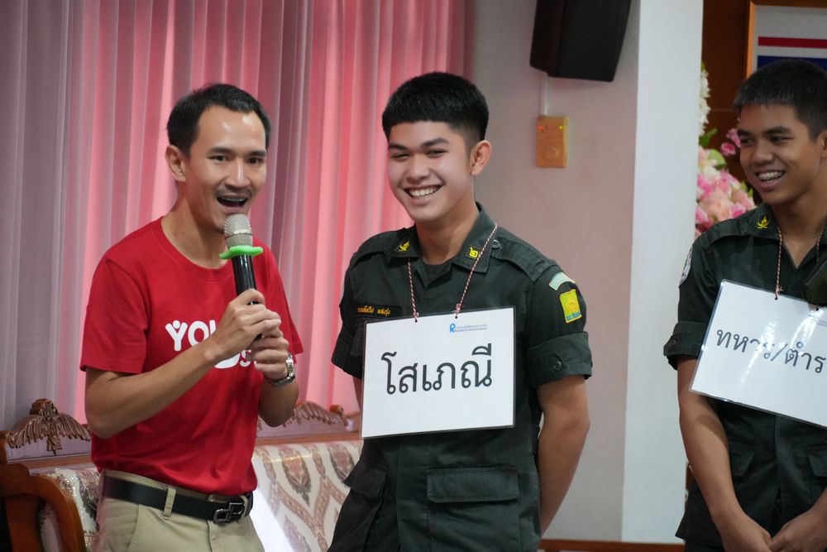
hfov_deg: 10.2
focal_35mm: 202
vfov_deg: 6.8
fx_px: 4652
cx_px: 414
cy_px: 276
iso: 6400
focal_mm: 135
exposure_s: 1/125
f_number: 5.6
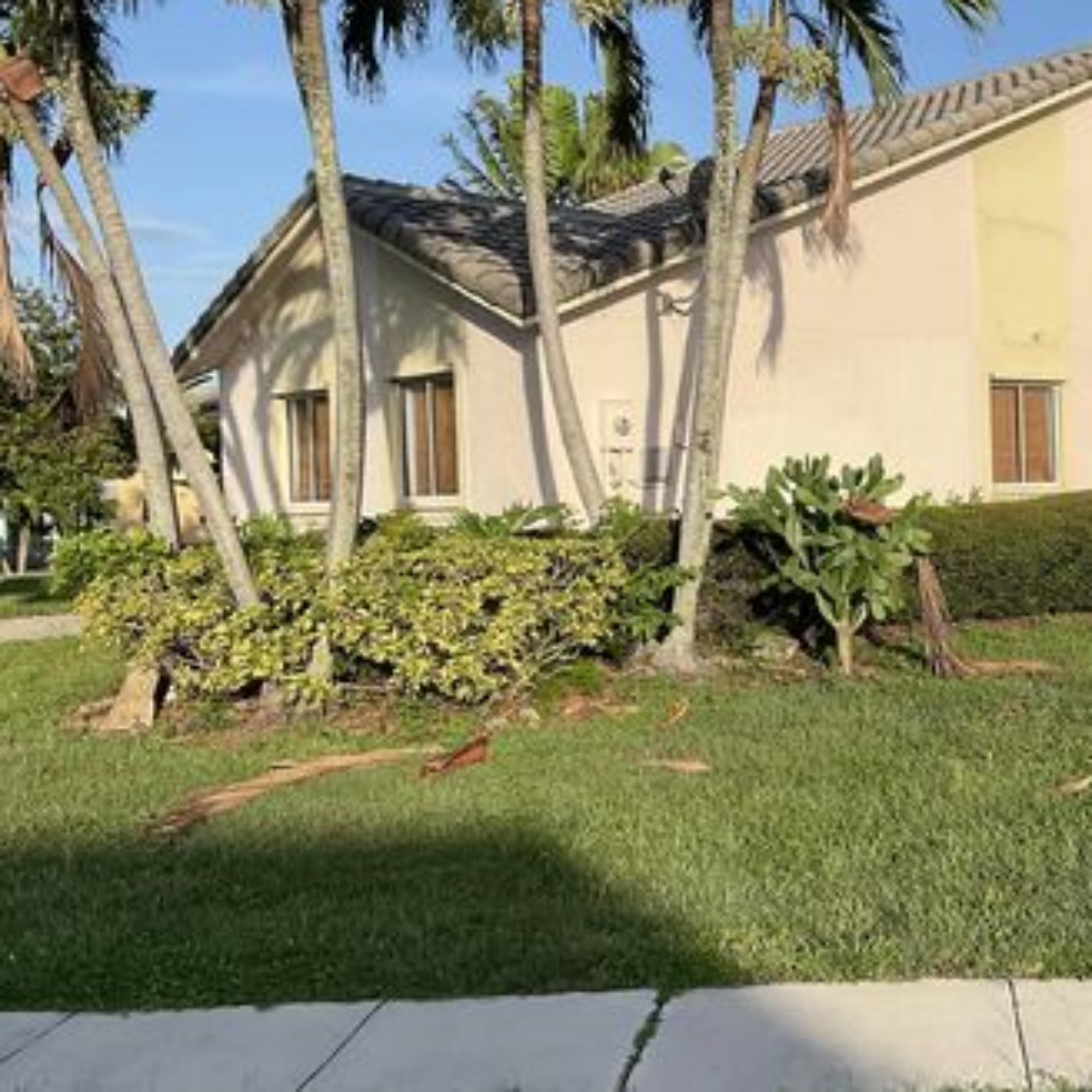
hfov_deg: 32.7
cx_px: 932
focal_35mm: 50
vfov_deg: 34.0
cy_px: 506
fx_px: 1785
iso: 16
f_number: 1.8
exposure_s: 1/1848
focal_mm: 3
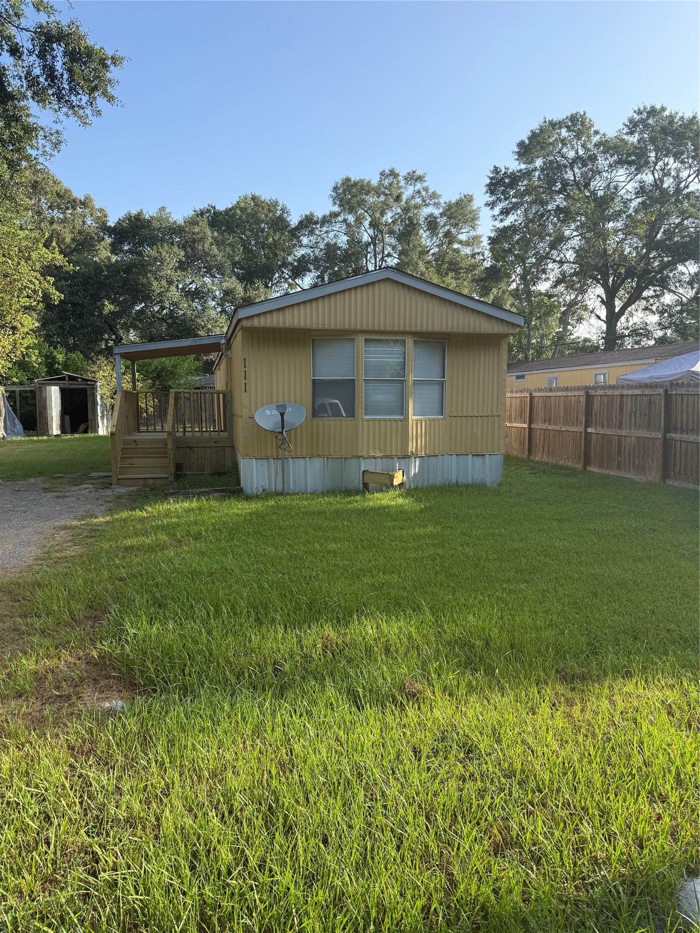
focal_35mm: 24
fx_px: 647
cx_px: 350
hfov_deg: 56.8
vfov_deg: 71.6
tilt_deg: -5.8
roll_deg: -1.0
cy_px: 466
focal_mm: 6.76
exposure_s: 1/1493
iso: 100
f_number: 1.78
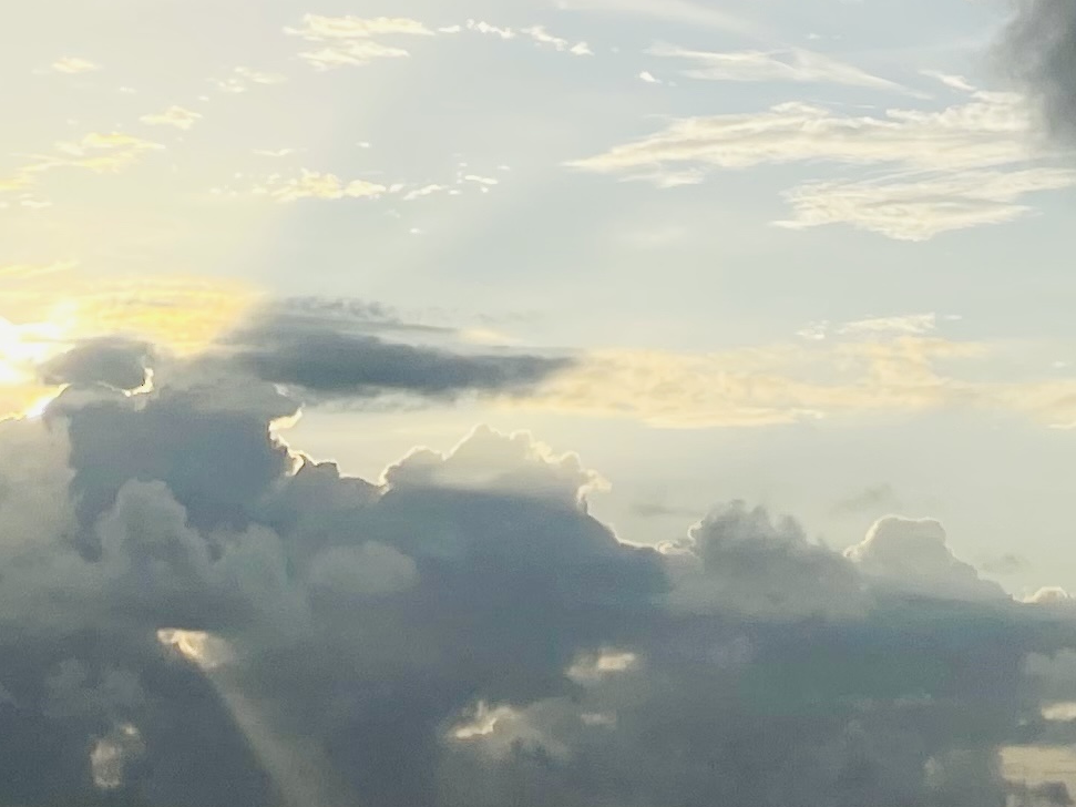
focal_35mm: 108
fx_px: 3357
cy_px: -818
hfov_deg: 16.9
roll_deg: -0.4
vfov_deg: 12.1
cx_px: 1503
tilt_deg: +26.5
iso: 32
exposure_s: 1/7937
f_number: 1.6
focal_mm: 5.1
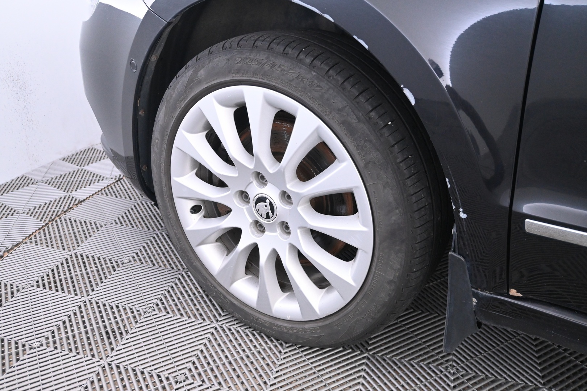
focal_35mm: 31
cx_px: 294
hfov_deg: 60.7
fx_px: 501
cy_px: 196
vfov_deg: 42.6
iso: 2500
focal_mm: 20.5
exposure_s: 1/30
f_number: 3.8
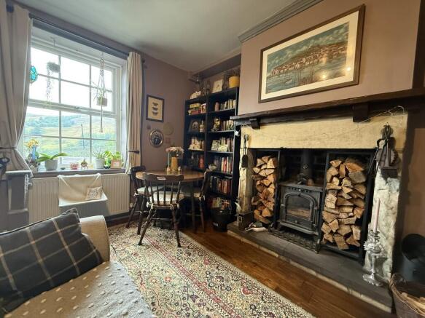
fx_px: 172
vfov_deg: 85.7
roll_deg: -2.4
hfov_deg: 102.1
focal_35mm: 14
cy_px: 159
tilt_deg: -2.0
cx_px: 212
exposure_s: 1/60
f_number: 2.2
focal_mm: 2.22
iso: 500
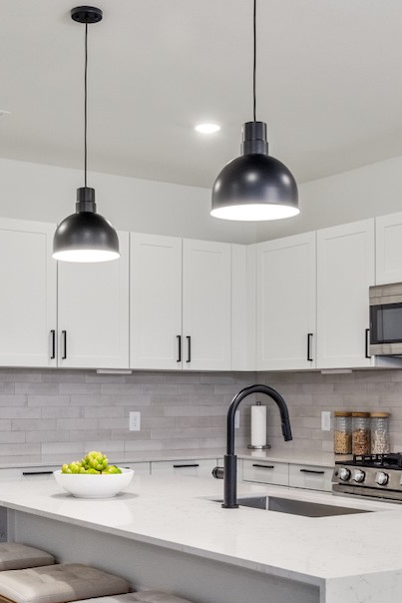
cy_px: 395
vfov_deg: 36.5
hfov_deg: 25.0
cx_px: 184
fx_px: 905
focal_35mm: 54
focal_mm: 17
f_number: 10
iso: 500
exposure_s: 1/1.25
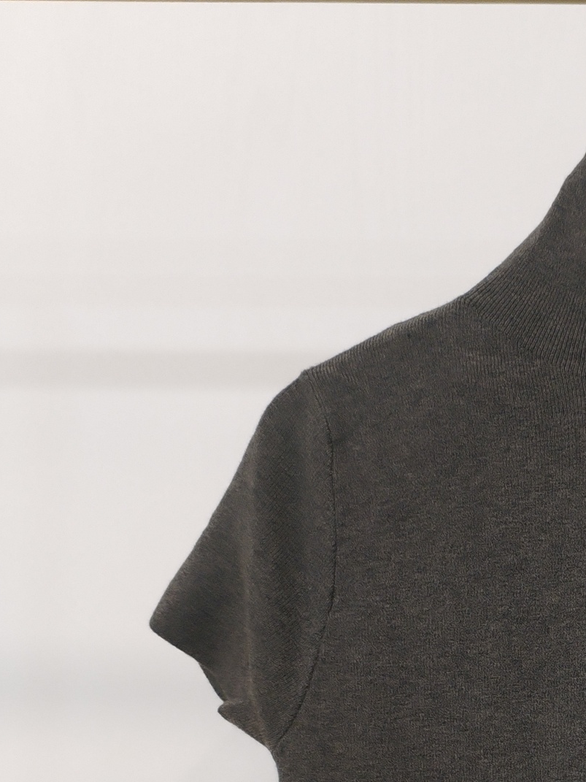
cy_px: 724
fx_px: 1467
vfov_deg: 28.5
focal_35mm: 65
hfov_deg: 21.4
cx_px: 655
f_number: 1.8
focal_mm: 4.75
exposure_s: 1/40
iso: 364
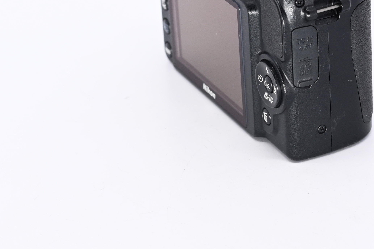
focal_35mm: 143
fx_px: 1485
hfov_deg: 14.3
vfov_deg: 9.6
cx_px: 301
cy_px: 25
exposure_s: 1/125
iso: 500
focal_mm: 50
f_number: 9
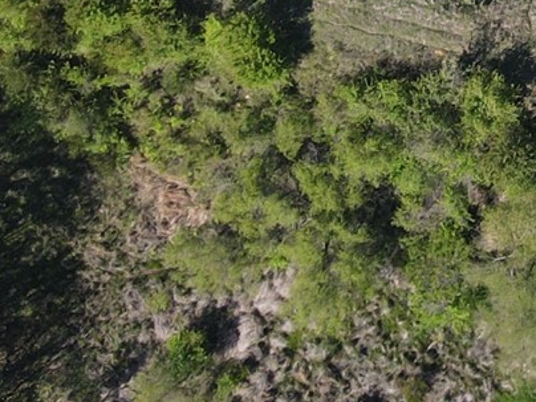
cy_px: -333
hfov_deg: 15.8
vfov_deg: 11.9
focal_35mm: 114
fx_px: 1765
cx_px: 817
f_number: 2.8
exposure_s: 1/400
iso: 110
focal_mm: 4.5
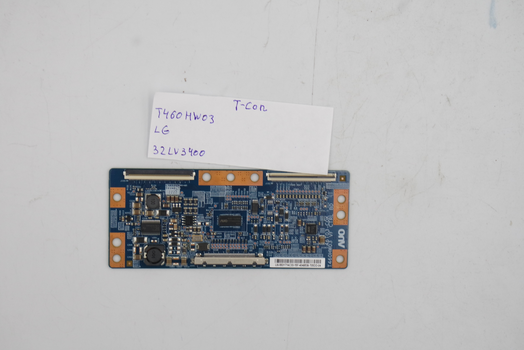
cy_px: 175
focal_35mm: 72
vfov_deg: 18.9
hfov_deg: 28.1
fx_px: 1048
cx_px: 262
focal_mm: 27
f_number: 5.6
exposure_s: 1/160
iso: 200
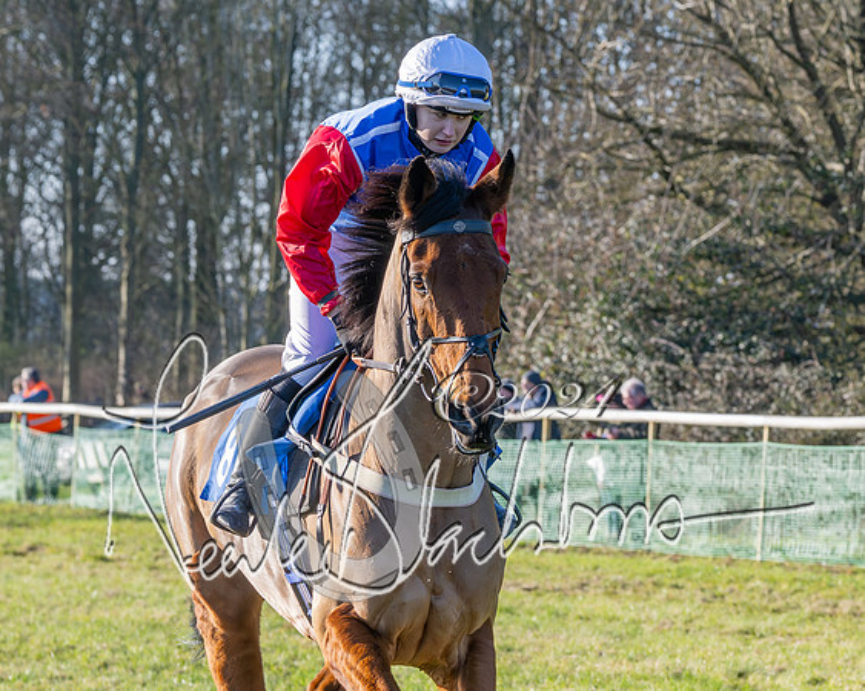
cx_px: 662
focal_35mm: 201
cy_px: 474
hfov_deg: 9.6
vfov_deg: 7.7
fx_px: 5145
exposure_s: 1/1250
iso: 400
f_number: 5
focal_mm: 87
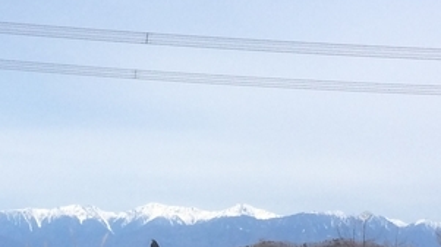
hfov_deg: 16.9
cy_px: 215
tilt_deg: +0.8
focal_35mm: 126
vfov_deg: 9.6
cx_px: 105
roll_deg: -0.2
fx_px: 1473
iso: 32
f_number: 2.2
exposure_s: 1/2933
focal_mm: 4.15
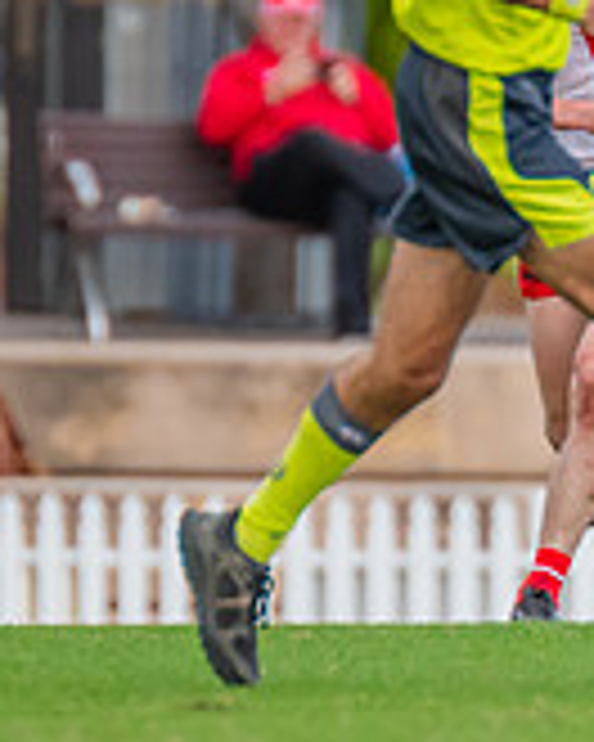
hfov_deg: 0.7
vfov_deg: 0.9
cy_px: 114
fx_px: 45664
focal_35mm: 2078
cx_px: 895
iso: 800
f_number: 4.5
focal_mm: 420
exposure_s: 1/1250
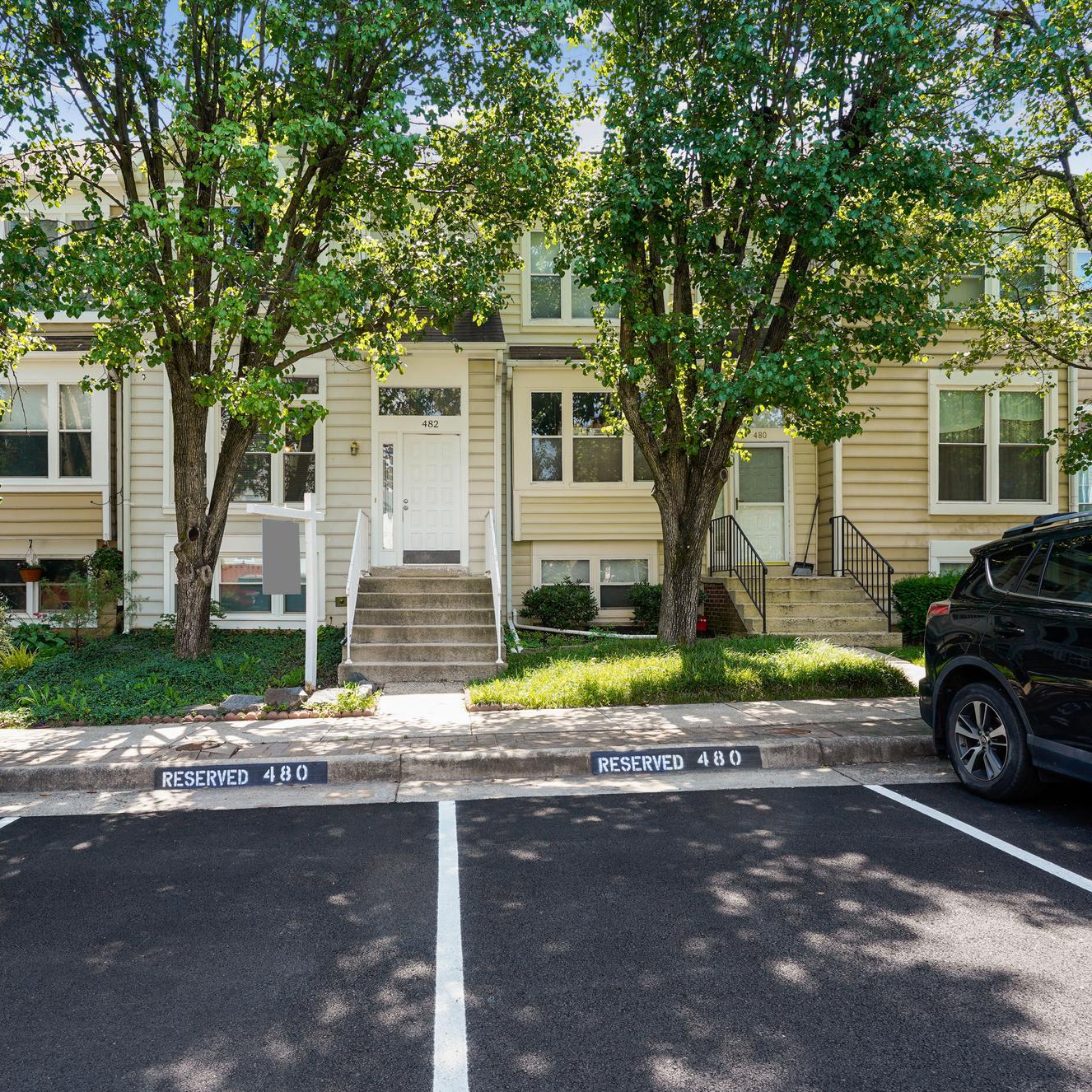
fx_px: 749
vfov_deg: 72.1
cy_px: 539
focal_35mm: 21
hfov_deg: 71.3
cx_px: 433
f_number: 8
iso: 100
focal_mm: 16
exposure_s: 1/40
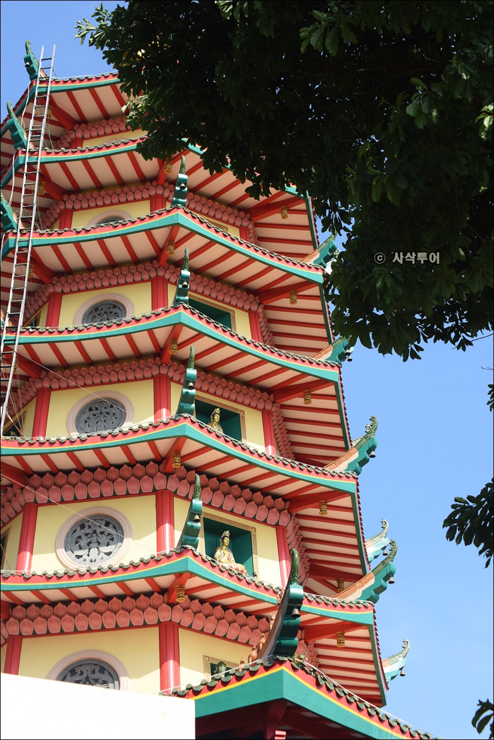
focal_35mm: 70
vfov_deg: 28.8
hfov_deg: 19.5
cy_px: 370
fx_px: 1439
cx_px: 247
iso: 200
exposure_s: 1/250
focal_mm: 70
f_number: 8
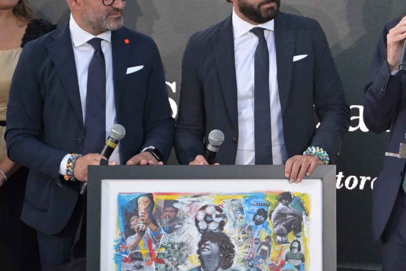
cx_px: 368
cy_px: 63
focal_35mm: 155
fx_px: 1748
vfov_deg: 8.8
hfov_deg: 13.1
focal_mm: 75
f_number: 2.8
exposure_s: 1/1600
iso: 800
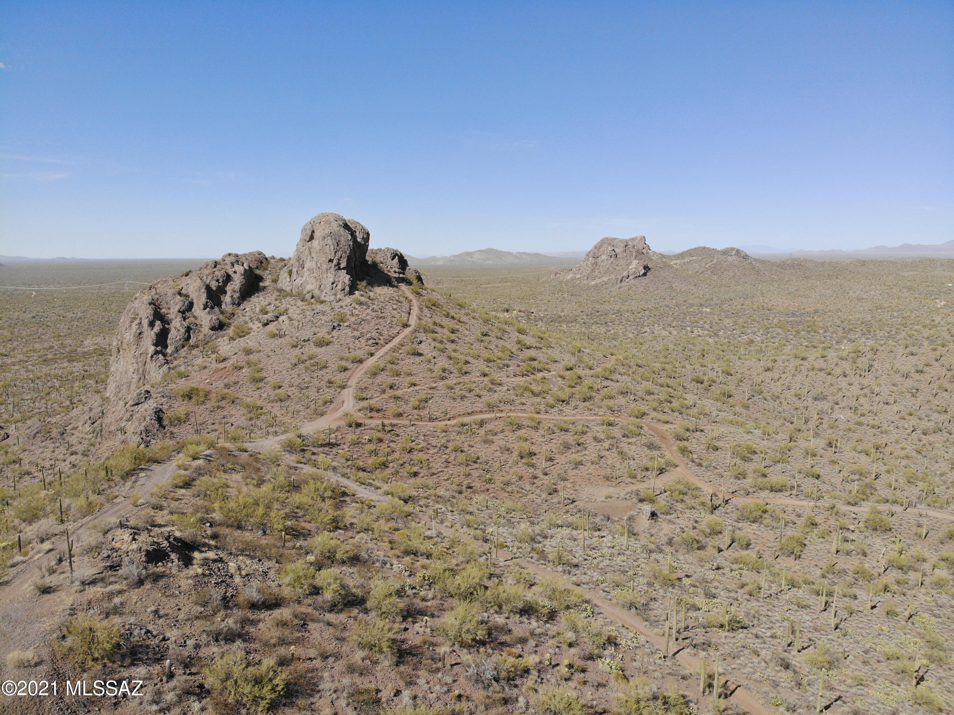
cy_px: 358
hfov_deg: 71.6
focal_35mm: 24
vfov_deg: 56.8
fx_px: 661
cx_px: 477
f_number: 2.8
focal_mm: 4.5
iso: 100
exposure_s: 1/1150
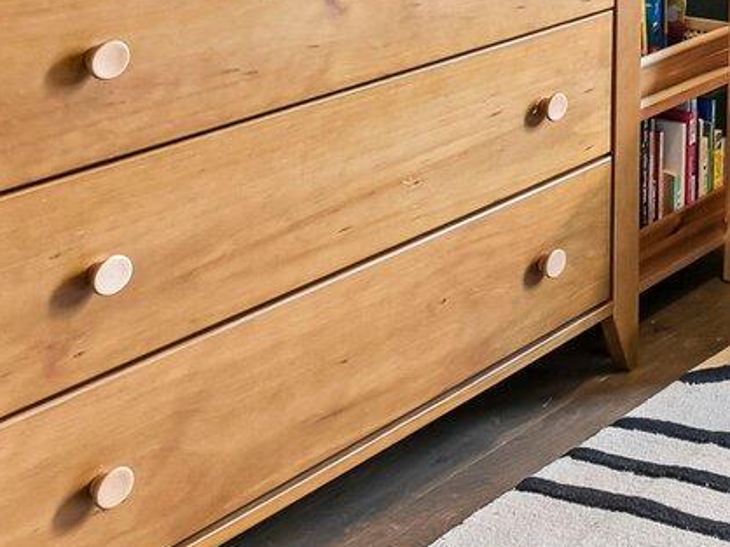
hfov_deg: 21.6
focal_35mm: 66
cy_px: -342
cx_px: 1238
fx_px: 1391
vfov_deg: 18.8
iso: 200
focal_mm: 14
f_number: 9
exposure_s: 1/6
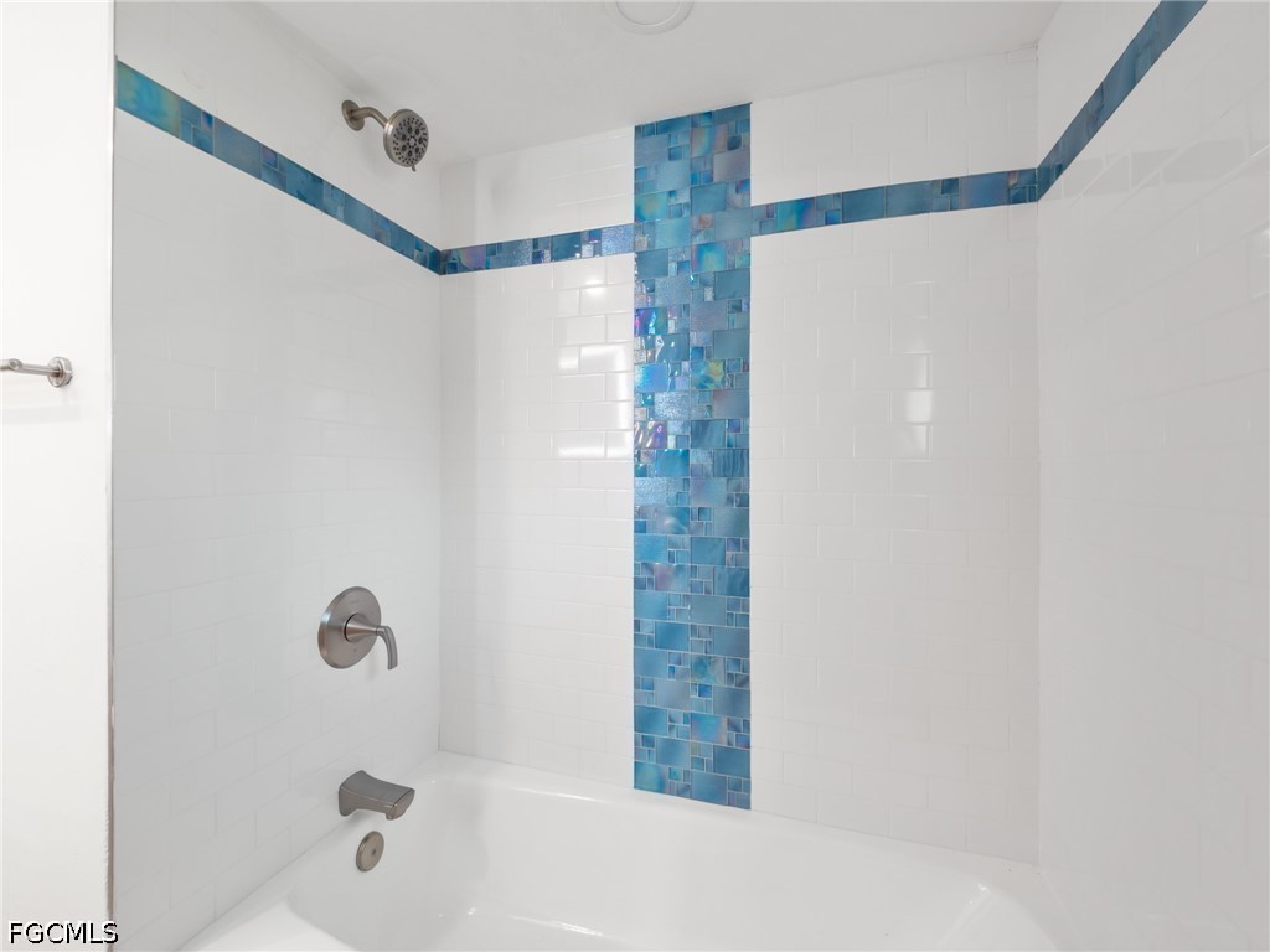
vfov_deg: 85.7
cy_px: 476
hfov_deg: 102.1
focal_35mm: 14
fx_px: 514
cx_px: 635
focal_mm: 7
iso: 200
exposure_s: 1/3
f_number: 7.1
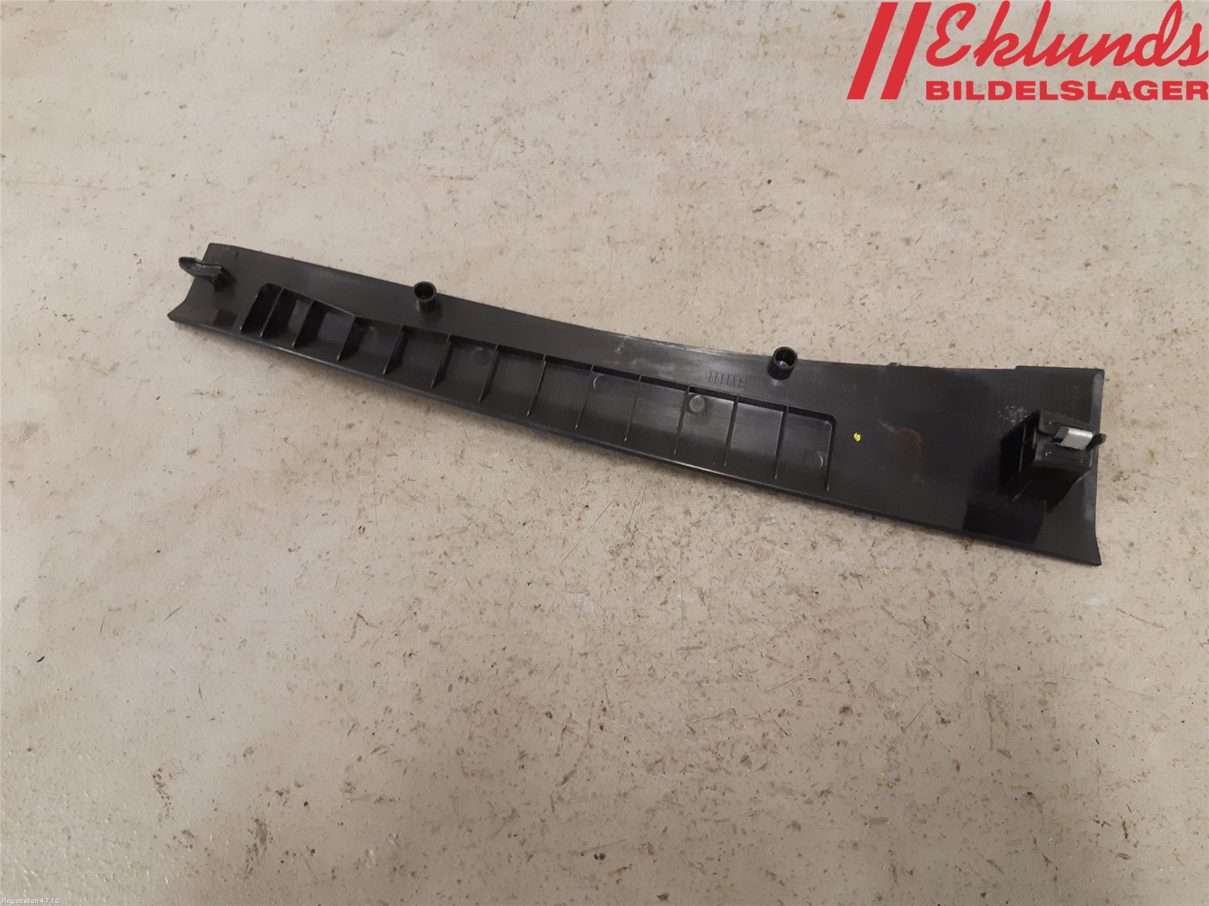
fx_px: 908
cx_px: 604
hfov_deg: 67.3
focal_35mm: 26
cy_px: 453
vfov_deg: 53.1
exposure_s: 1/50
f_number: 1.7
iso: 200
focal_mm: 3.93
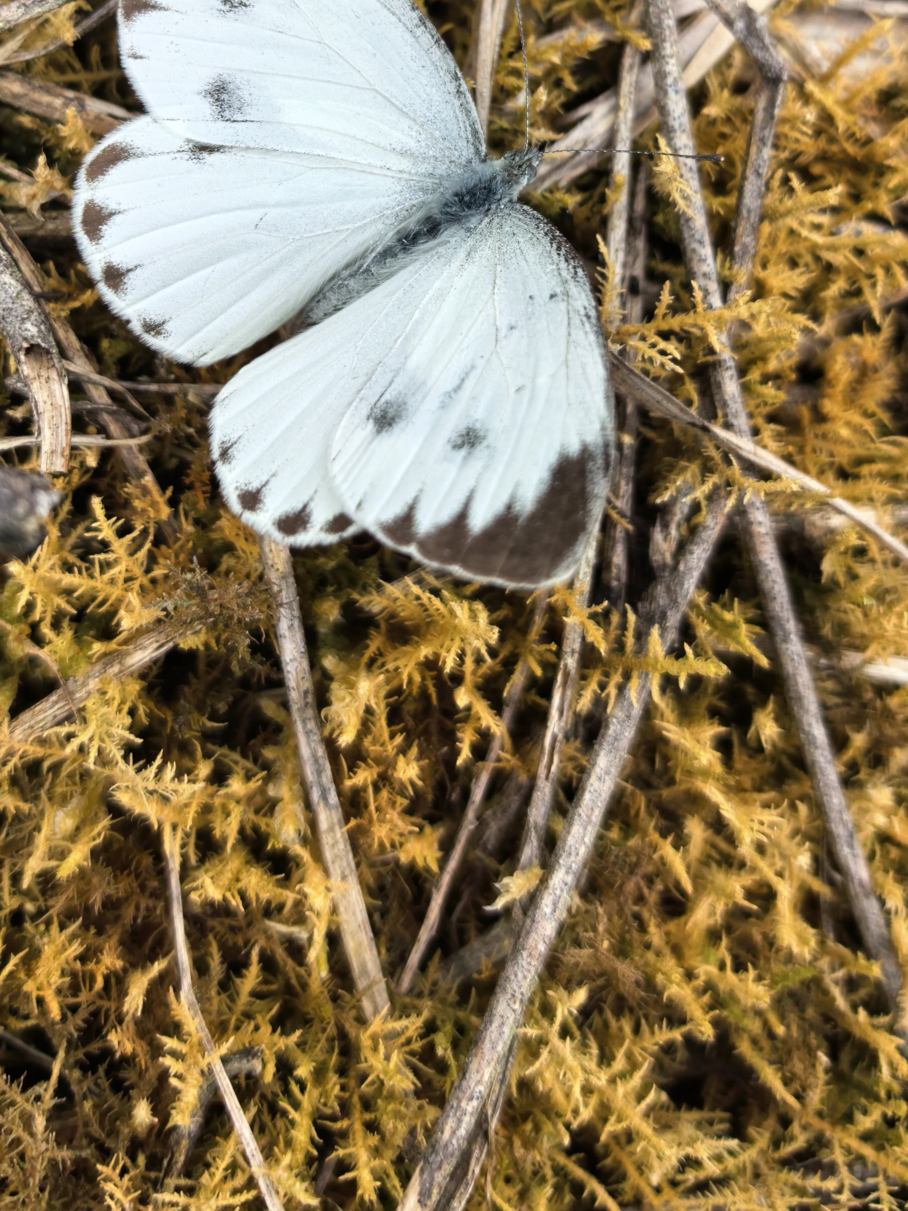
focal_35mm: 41
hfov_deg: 35.0
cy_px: 222
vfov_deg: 43.4
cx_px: 377
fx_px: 1434
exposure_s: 1/1751
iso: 80
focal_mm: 6.98
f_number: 2
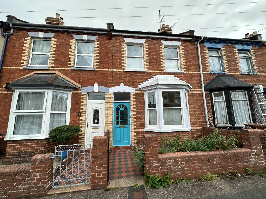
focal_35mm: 14
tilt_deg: +9.0
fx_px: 108
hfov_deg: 102.1
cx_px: 133
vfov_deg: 85.7
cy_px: 100
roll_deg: +1.6
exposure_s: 1/769
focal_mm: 2.22
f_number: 2.2
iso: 40
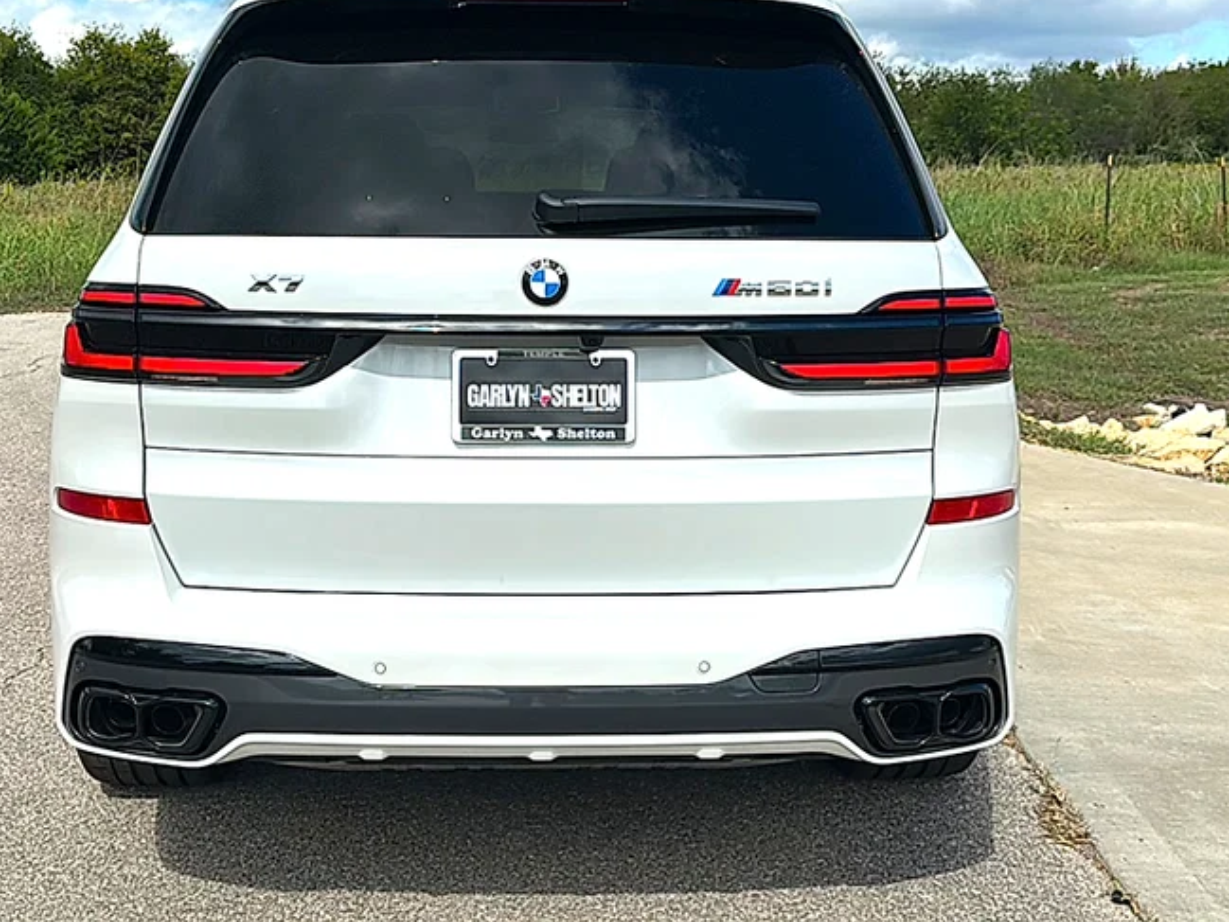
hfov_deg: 45.7
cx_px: 572
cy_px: 427
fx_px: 1456
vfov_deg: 35.1
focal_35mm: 41
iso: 80
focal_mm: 6.86
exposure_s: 1/8333
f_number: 1.78
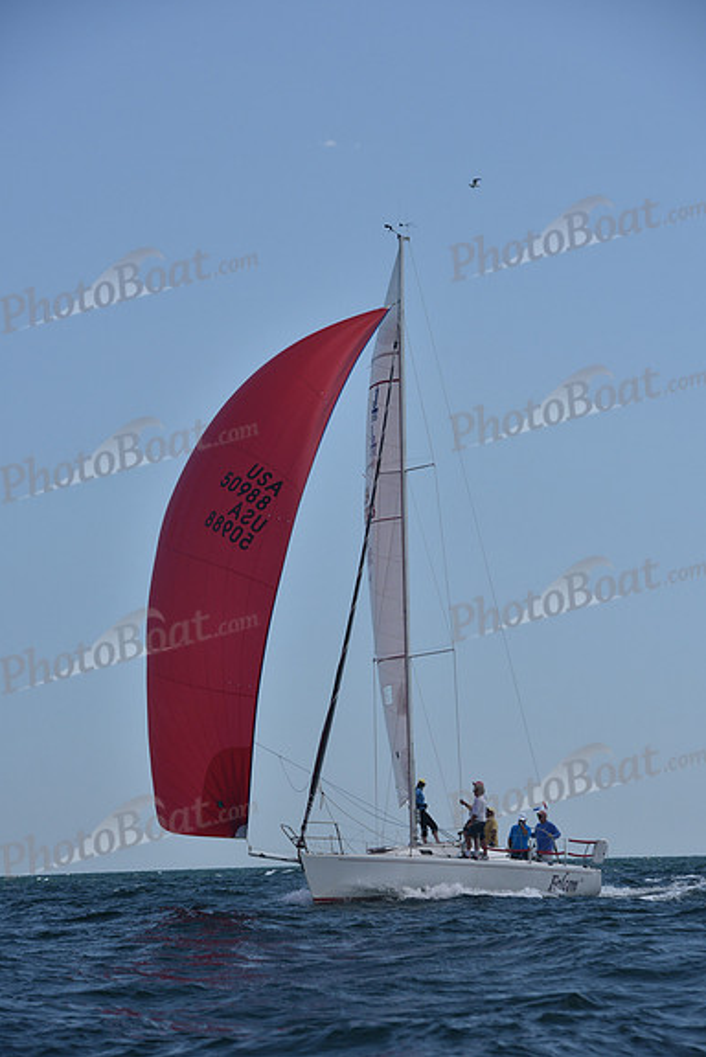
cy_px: 526
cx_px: 354
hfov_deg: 11.2
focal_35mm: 123
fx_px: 3614
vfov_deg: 16.6
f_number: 7.1
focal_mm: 122
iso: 320
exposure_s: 1/800
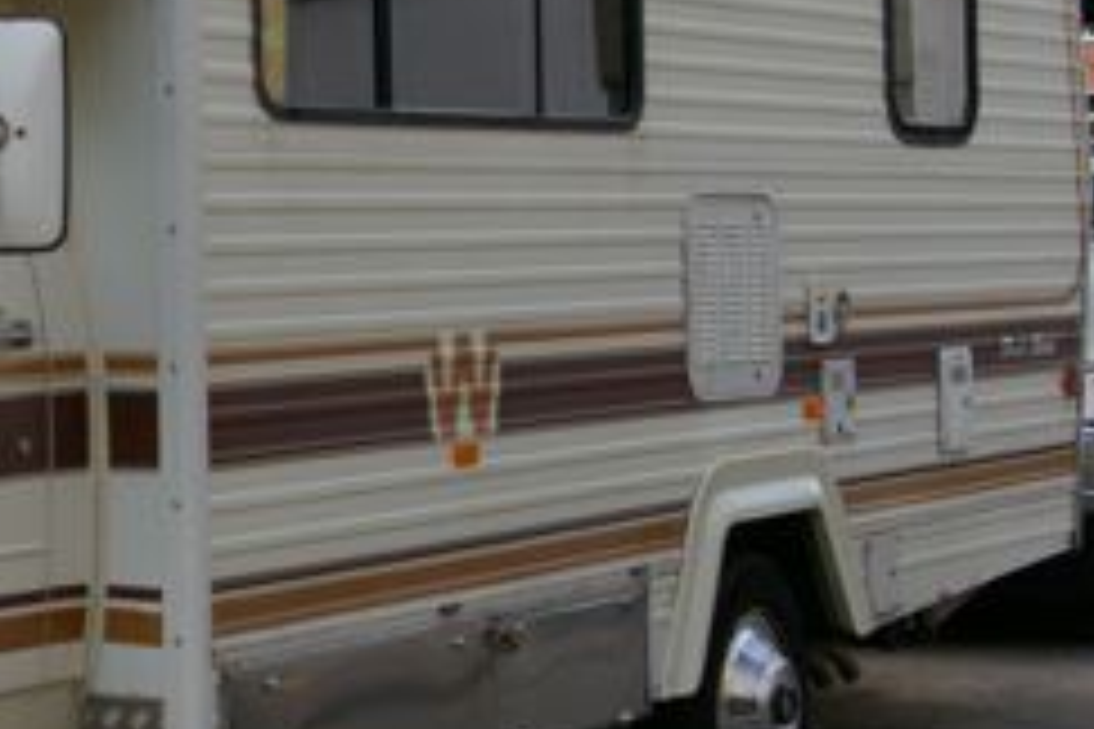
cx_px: -79
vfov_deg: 11.2
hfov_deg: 16.3
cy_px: 308
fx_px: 3717
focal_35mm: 122
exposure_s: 1/90
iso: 200
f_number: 8
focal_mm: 31
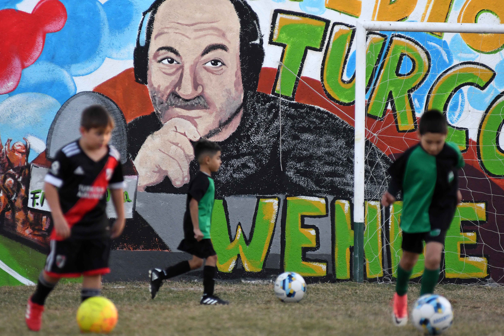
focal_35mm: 300
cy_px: 168
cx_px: 252
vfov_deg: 4.6
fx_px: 4200
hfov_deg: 6.9
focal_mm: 200
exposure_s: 1/1600
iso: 1600
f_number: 3.5
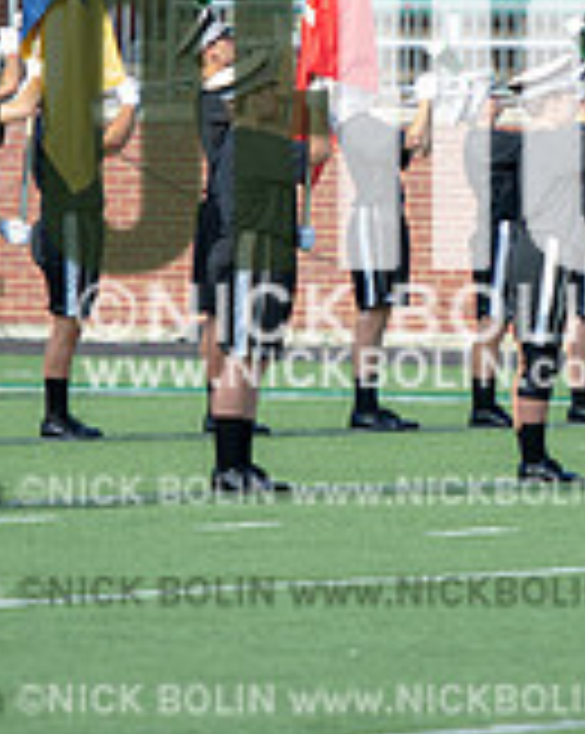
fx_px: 12663
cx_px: 360
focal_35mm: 584
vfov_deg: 3.3
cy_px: 176
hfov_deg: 2.6
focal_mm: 175
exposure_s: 1/800
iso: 160
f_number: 2.8
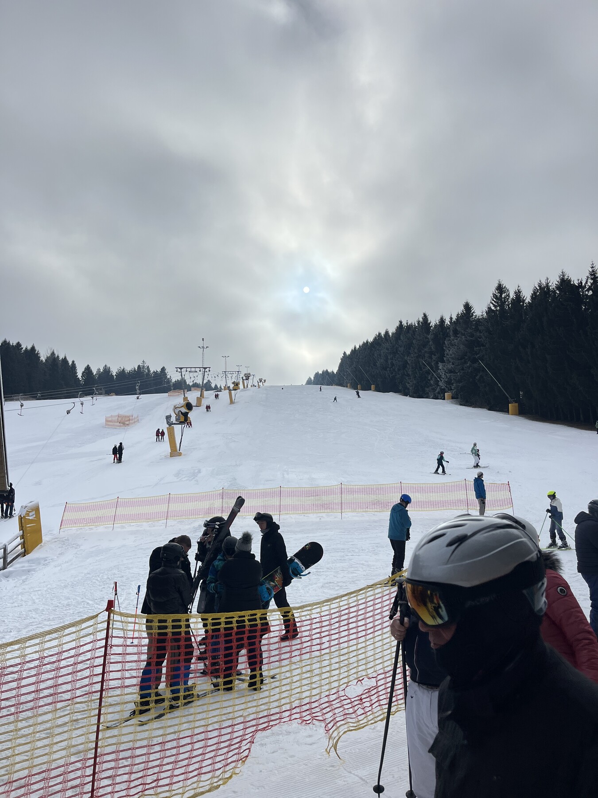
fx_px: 599
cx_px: 299
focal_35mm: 26
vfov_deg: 67.3
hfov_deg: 53.1
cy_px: 399
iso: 50
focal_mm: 5.1
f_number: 1.6
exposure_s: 1/9091
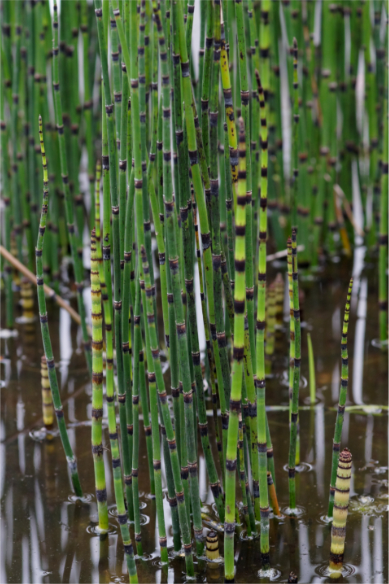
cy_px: 292
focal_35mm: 150
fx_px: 2431
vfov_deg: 13.7
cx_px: 194
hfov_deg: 9.1
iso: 500
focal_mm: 100
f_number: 5
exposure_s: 1/160
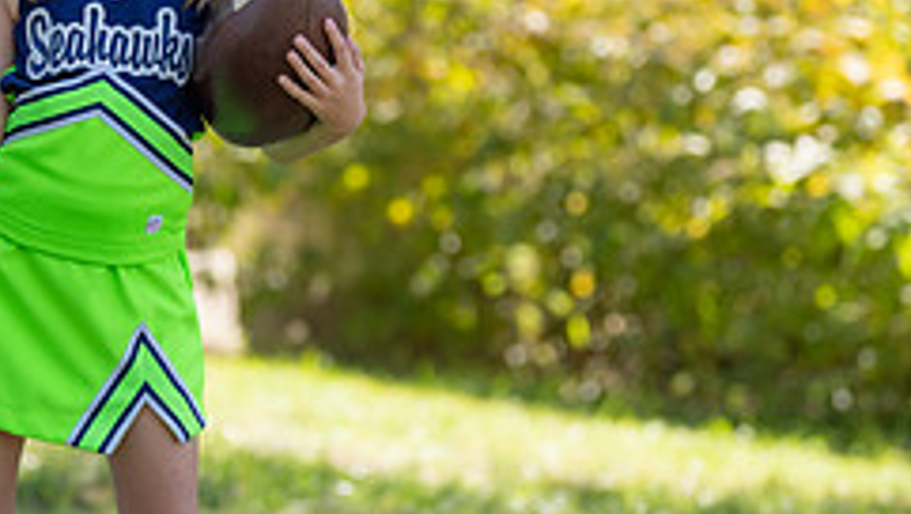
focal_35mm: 251
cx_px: 139
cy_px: 199
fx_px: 6068
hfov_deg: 8.6
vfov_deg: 4.9
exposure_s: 1/400
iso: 100
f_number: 2.8
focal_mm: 95
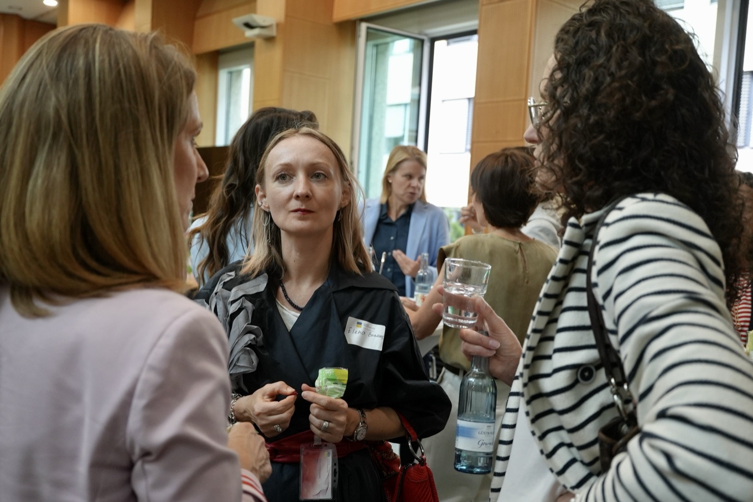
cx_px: 374
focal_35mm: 36
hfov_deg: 53.1
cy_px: 257
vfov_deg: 36.9
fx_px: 753
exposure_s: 1/160
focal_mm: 35
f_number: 4
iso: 2500
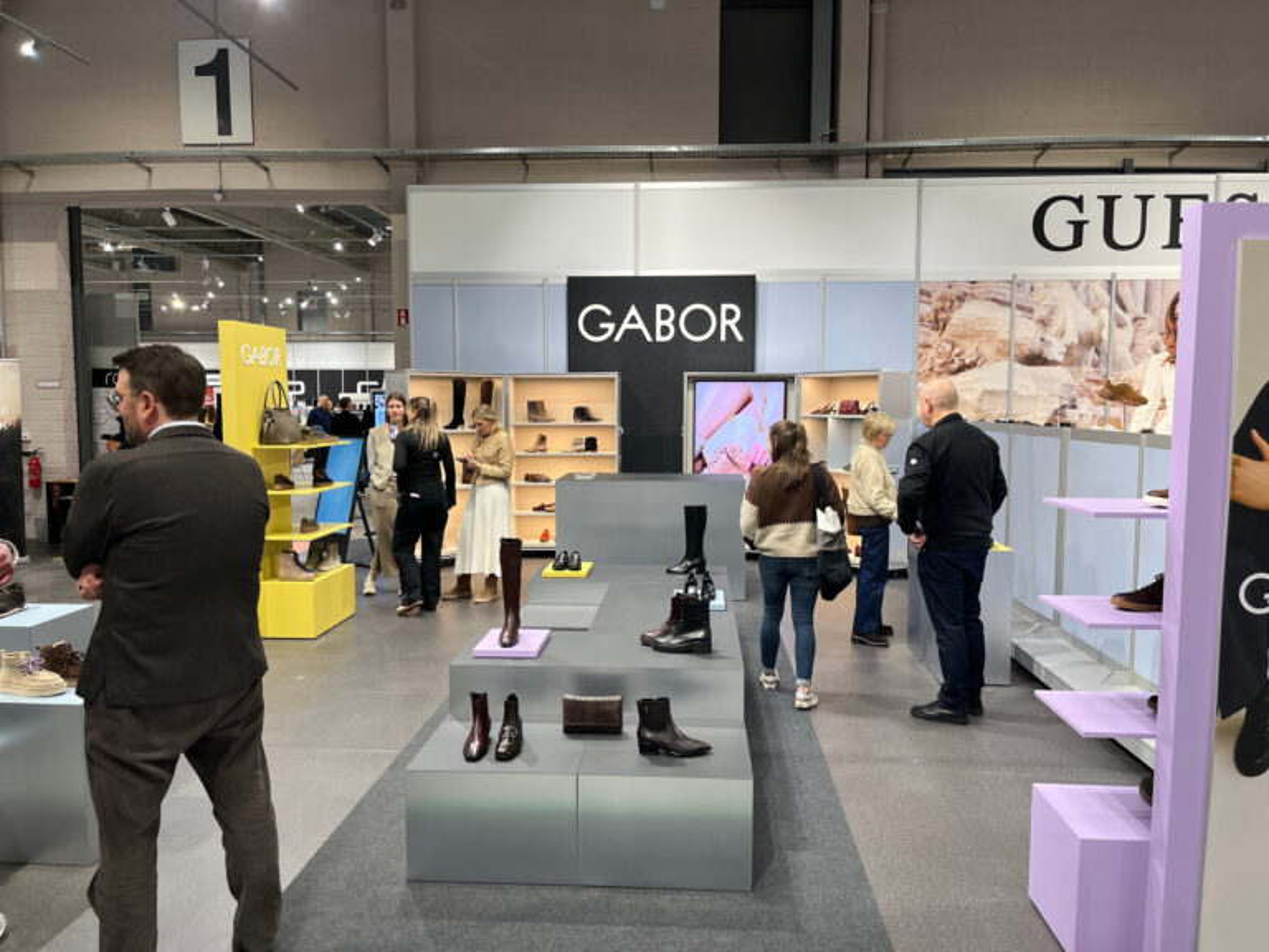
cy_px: 476
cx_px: 634
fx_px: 953
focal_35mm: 26
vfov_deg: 53.1
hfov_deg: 67.3
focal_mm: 5.1
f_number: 1.6
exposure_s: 1/100
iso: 100
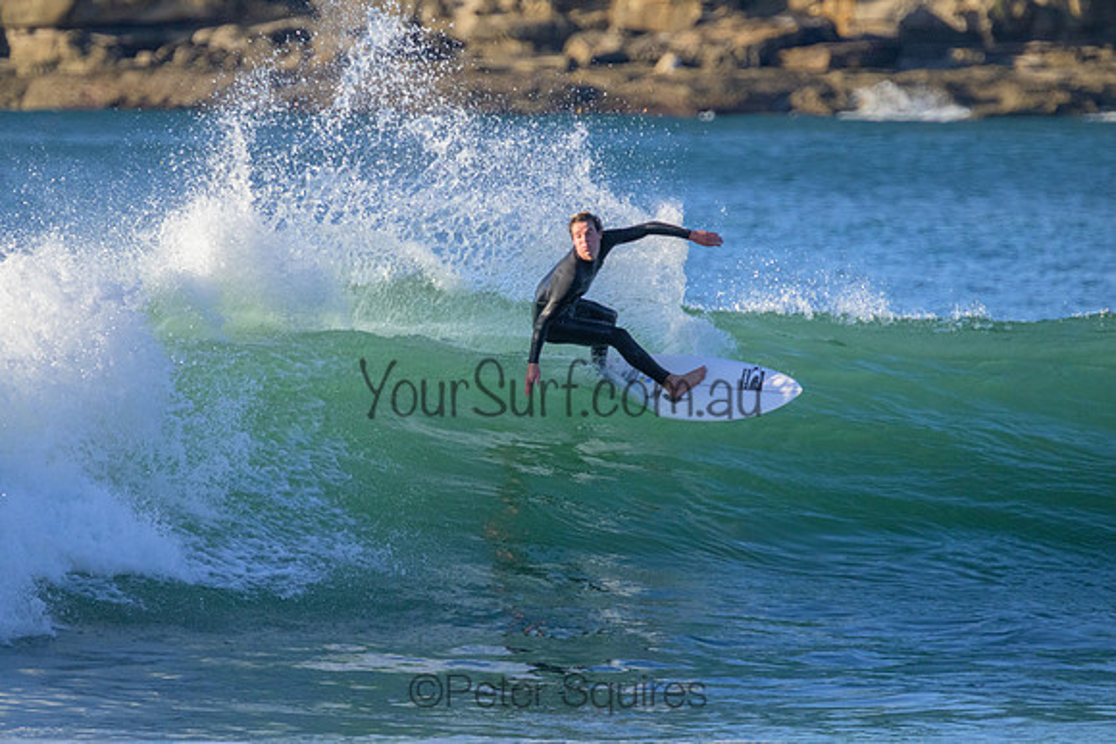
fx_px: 24805
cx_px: 558
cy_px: 372
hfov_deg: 2.6
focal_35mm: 800
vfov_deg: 1.7
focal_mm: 800
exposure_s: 1/2000
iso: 4500
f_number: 11
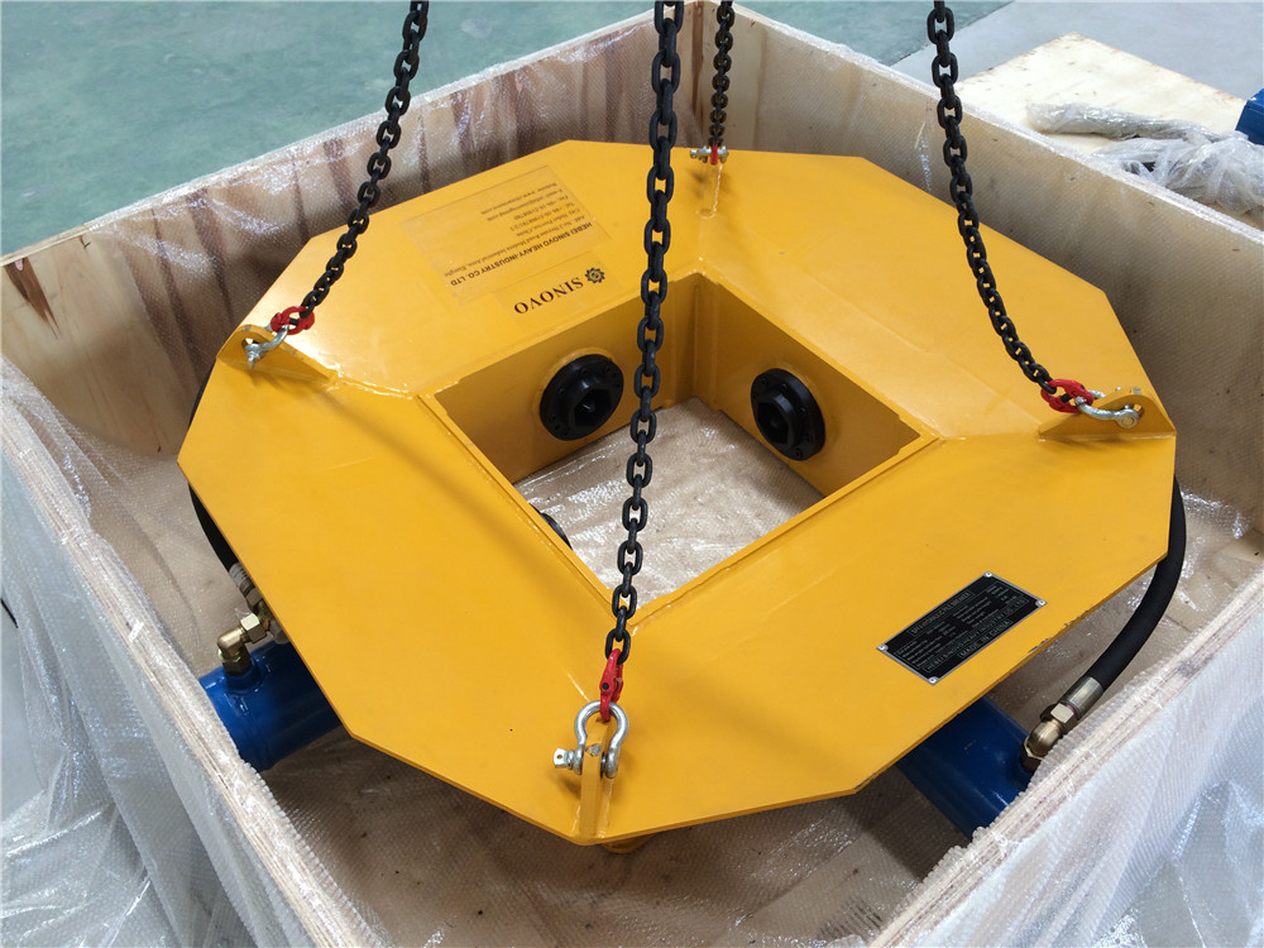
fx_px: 1095
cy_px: 474
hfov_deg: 60.0
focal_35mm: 30
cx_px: 632
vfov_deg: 46.8
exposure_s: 1/60
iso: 50
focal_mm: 4.12
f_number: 2.2
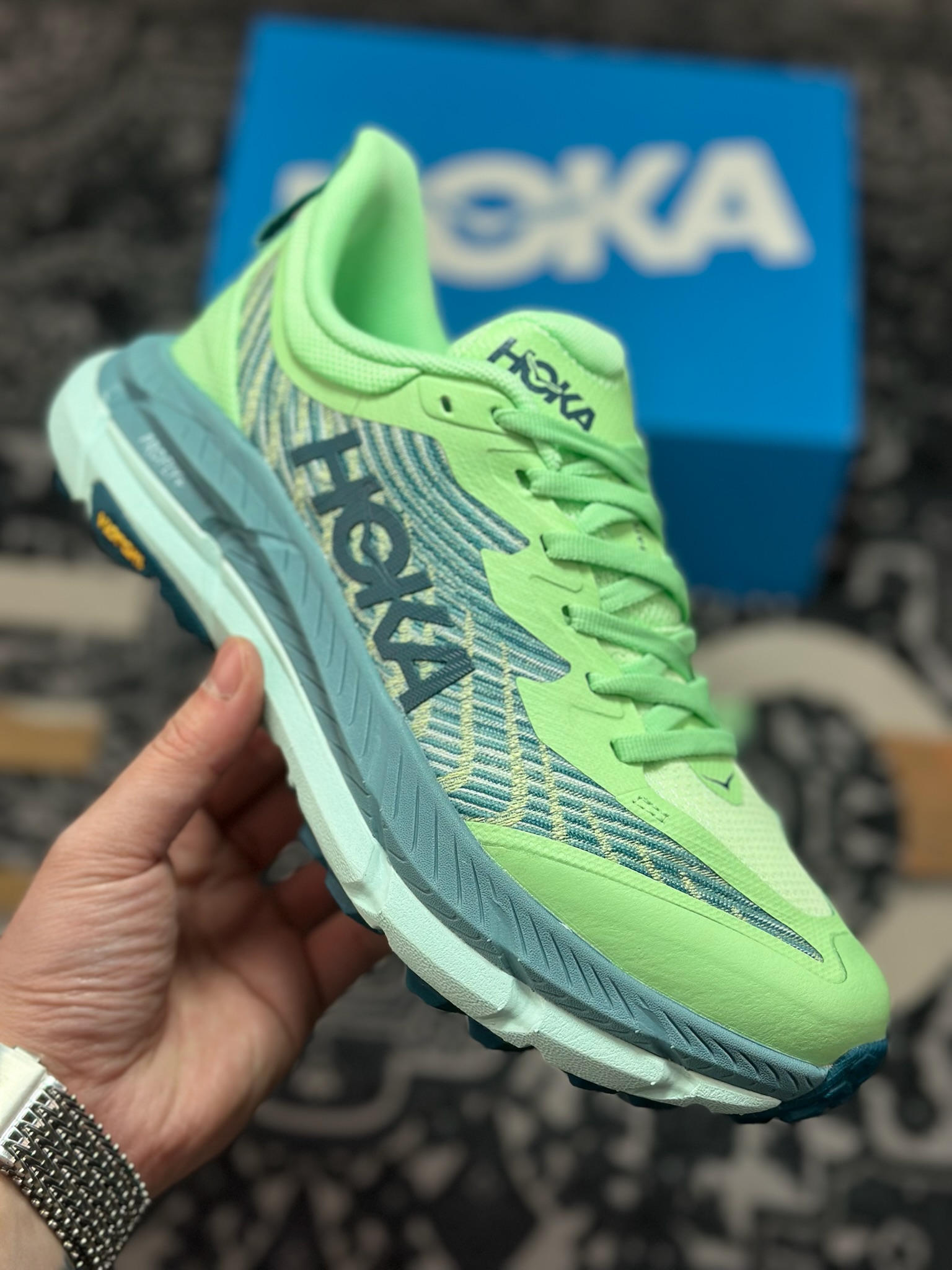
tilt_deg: -60.2
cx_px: 476
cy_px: 635
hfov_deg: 30.3
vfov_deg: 39.7
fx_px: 1760
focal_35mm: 48
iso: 80
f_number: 1.78
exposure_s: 1/1517
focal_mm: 6.86
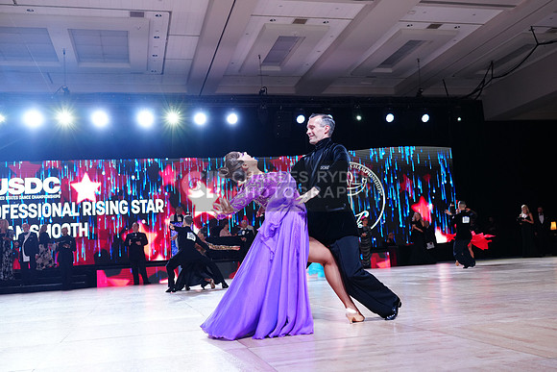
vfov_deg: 36.9
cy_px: 186
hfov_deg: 53.1
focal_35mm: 36
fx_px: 557
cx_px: 278
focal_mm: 36
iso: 1600
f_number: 4
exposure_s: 1/500
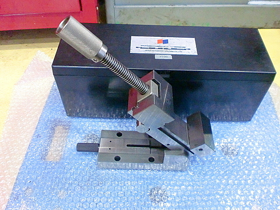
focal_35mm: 35
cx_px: 140
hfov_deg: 52.6
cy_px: 105
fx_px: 283
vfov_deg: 40.7
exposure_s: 1/60
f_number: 3.1
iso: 1250
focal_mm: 6.3
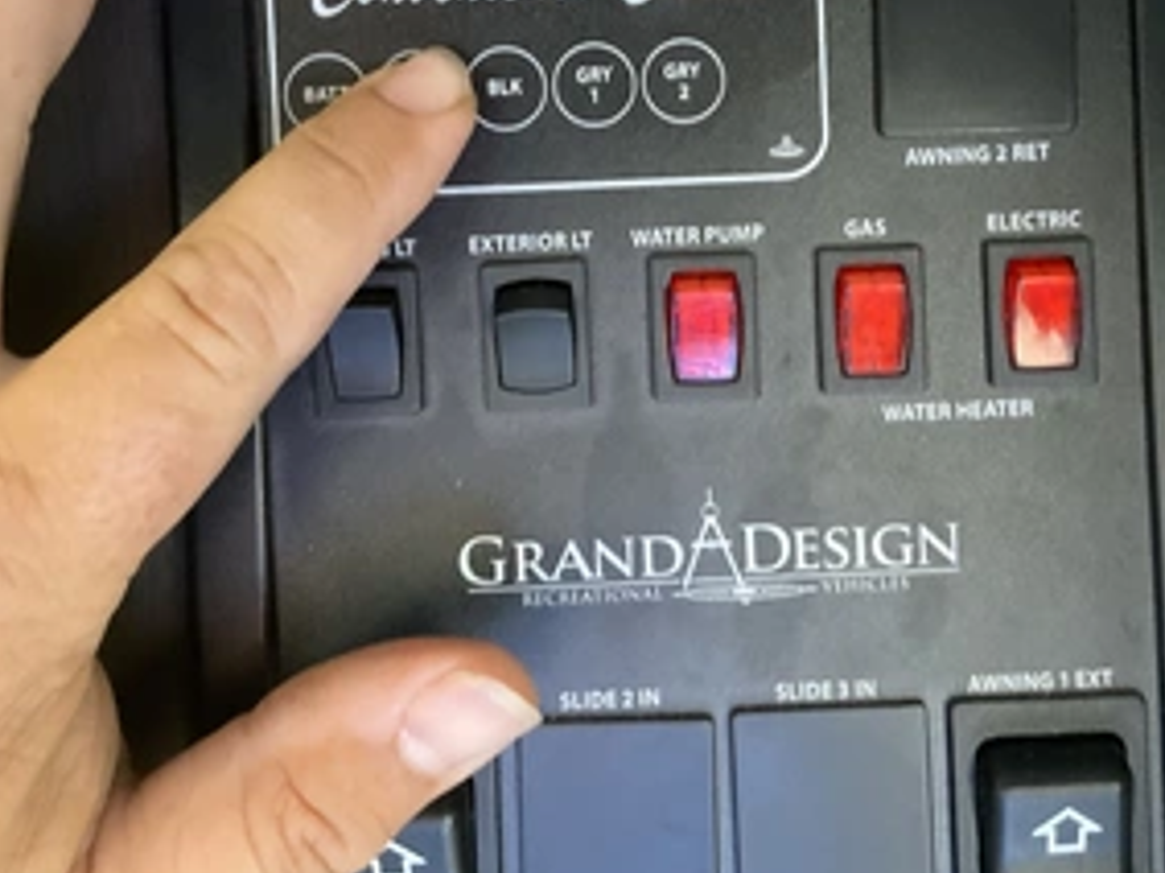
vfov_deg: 34.7
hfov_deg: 45.6
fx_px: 1379
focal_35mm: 41
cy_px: 268
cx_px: 671
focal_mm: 3
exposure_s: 1/30
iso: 320
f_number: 1.8
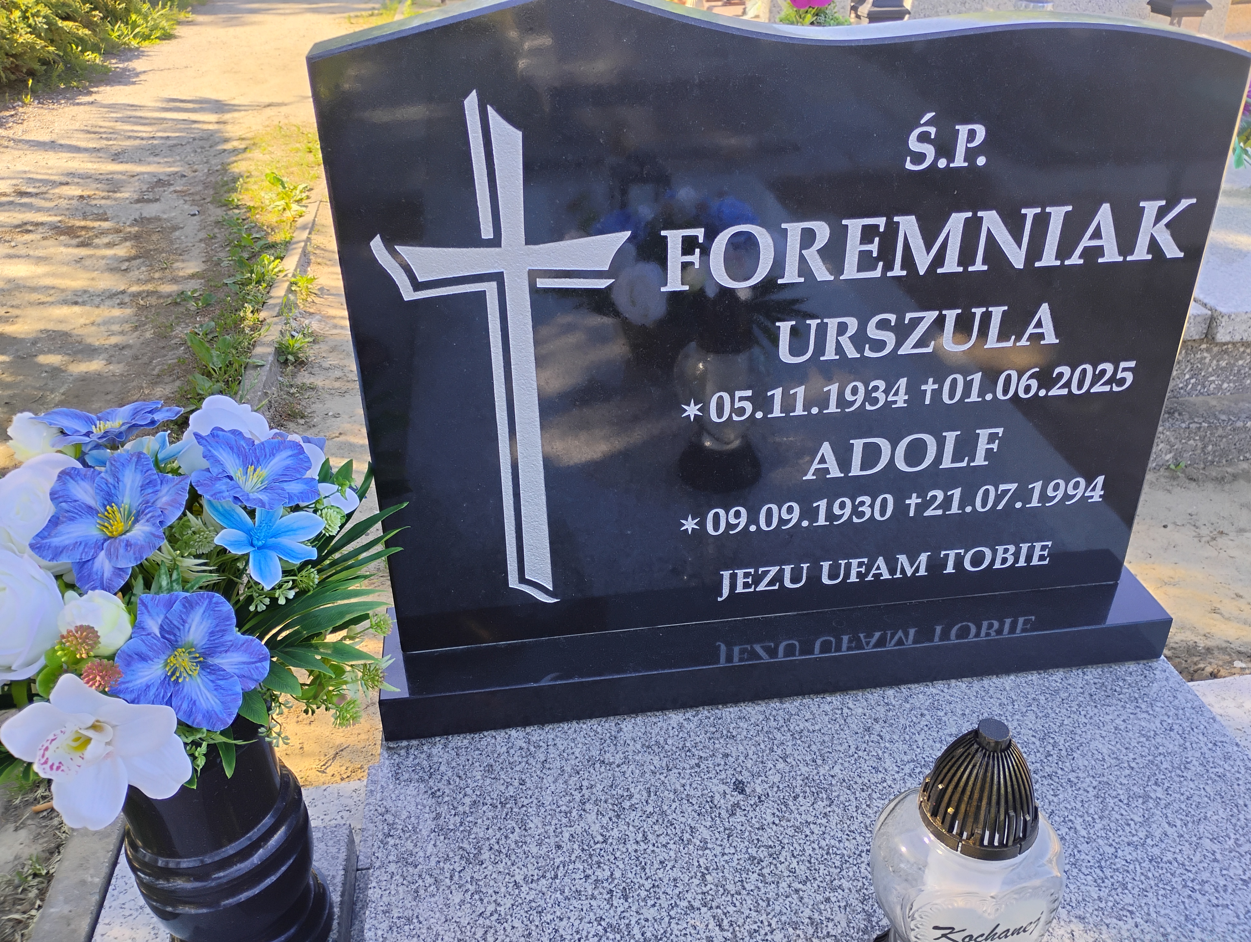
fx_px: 1013
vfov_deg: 49.9
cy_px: 471
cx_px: 626
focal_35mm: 28
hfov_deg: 63.4
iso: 100
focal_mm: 4.26
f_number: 1.8
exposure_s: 1/100
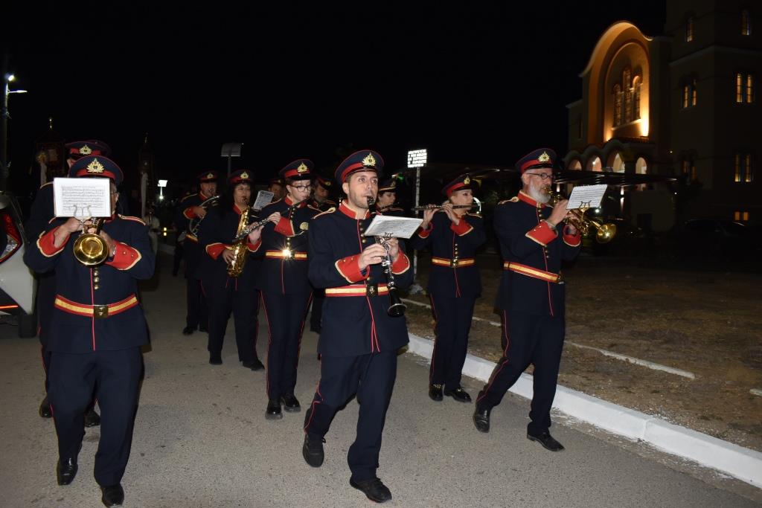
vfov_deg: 47.9
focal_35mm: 27
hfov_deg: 67.4
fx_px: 572
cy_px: 254
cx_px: 381
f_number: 5.6
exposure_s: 1/30
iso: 800
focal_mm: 18
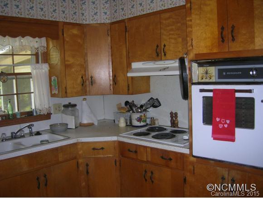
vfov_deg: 41.8
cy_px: 99
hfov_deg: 53.9
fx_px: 259
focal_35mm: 34
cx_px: 132
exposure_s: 1/60.1
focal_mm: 5.7
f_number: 2.9
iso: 67
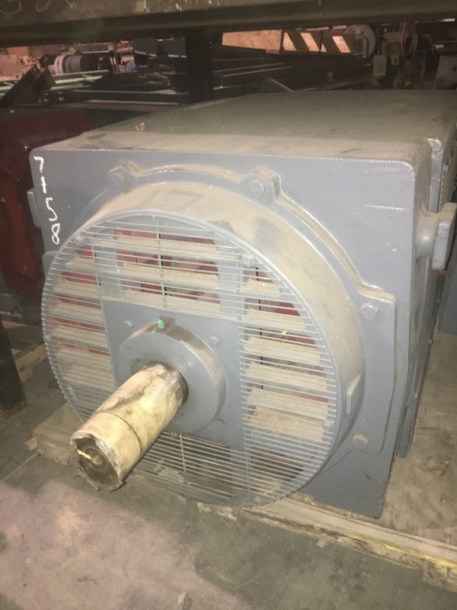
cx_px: 228
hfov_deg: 48.2
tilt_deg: -24.5
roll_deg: +1.8
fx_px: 510
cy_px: 305
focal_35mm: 29
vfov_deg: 61.7
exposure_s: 1/16
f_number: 2.2
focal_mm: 4.15
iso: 200
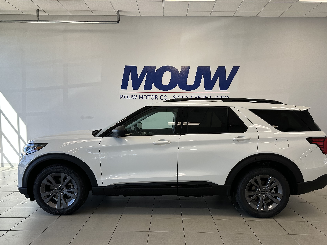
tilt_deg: -5.6
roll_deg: +1.2
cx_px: 165
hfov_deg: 61.7
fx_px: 274
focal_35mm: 29
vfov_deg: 48.0
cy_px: 146
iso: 80
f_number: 1.78
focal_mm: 6.86
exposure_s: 1/484
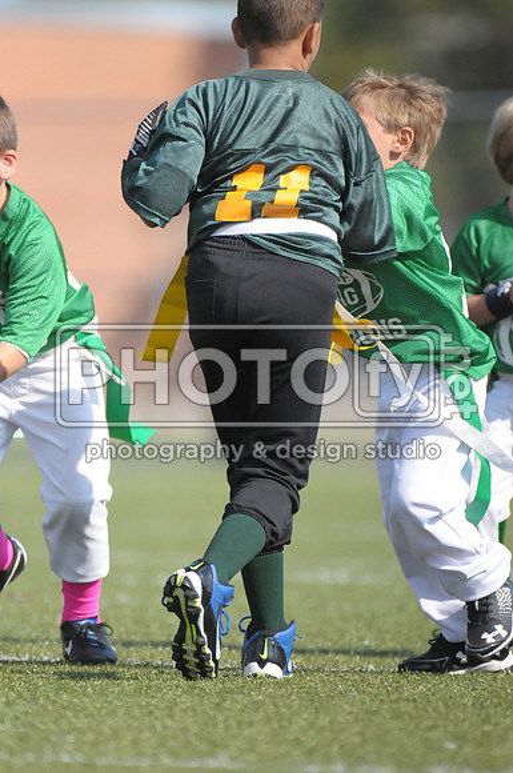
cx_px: 256
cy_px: 386
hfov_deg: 2.3
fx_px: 12862
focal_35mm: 600
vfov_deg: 3.4
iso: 1600
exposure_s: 1/6400
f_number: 4
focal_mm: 400
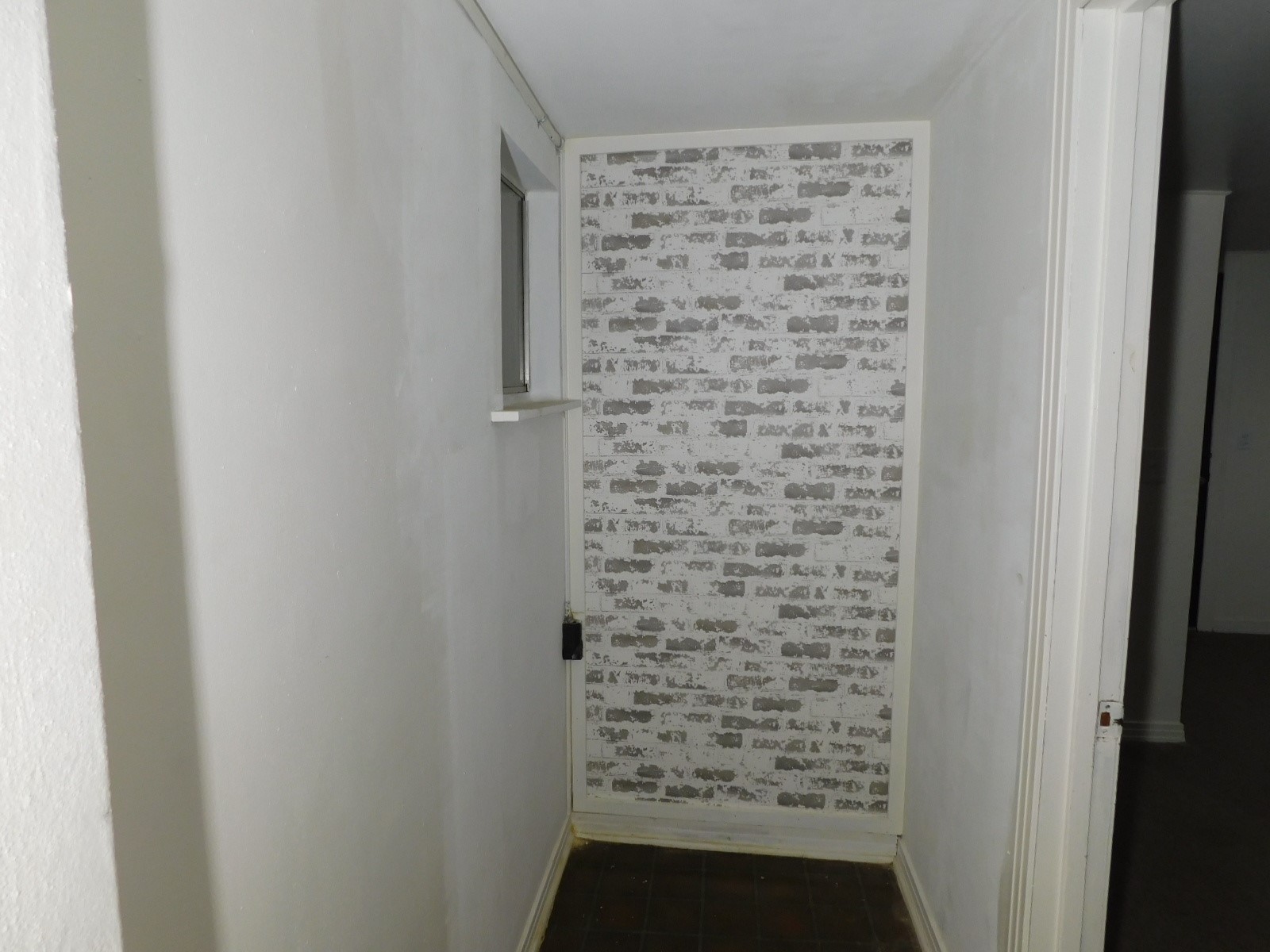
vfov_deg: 58.9
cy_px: 476
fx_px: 844
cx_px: 635
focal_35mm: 23
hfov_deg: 73.9
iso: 125
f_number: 3
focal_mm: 4
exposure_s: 1/80
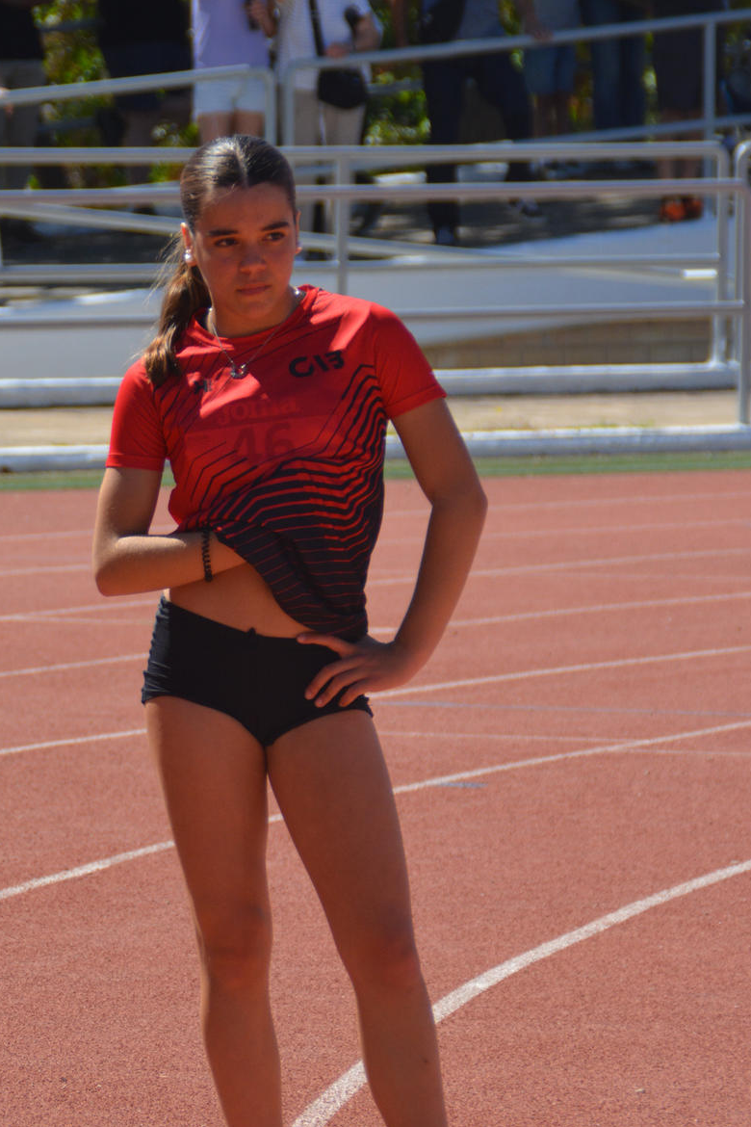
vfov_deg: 3.9
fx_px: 16427
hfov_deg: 2.6
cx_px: 136
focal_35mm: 525
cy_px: 654
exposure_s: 1/1600
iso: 400
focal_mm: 200
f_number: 6.3
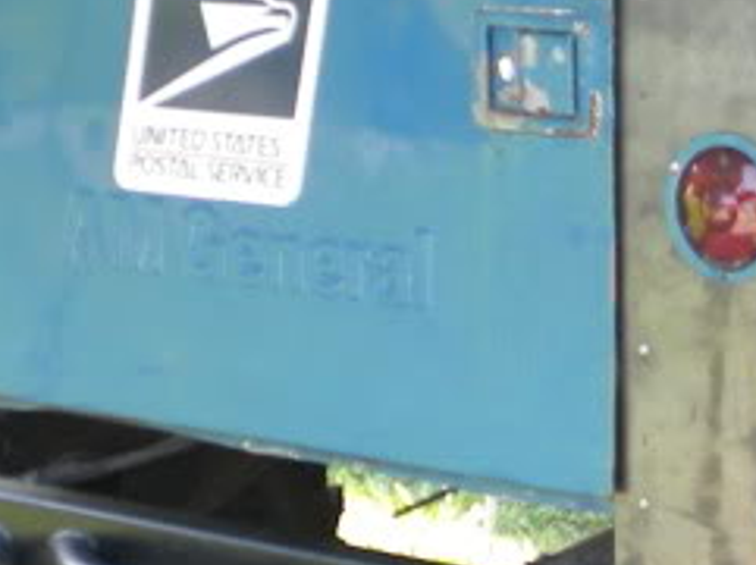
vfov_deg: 9.9
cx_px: 841
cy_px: 201
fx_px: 3249
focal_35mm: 149
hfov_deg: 13.0
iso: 80
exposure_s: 1/74
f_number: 3.1
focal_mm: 6.3
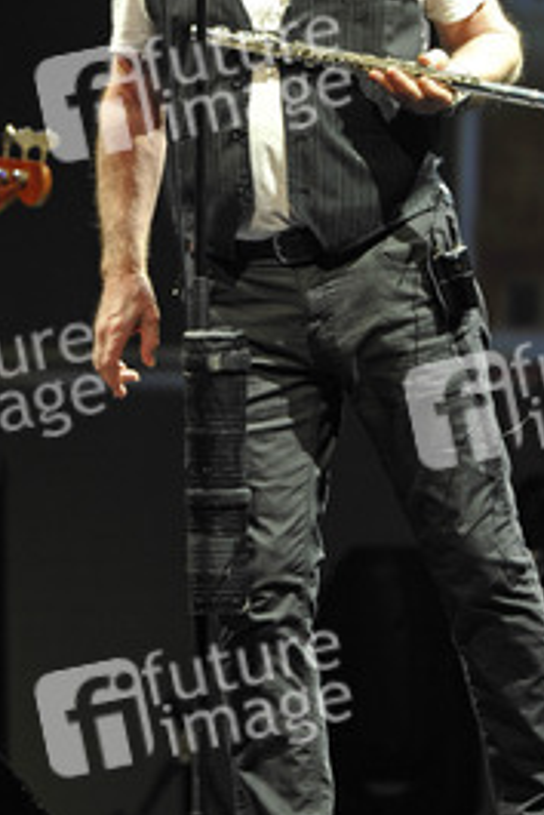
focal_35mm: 756
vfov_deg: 2.7
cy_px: 243
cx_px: 284
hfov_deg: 1.8
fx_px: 17112
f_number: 5.6
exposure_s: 1/400
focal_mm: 500
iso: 1600
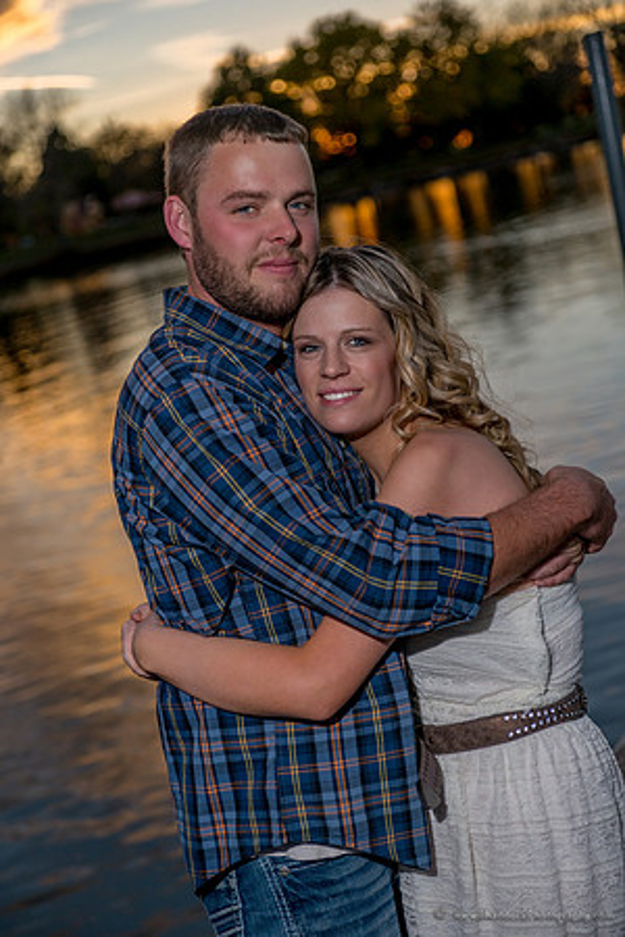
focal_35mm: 55
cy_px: 468
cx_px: 312
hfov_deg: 24.6
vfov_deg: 36.2
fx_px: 1432
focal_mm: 55
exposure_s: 1/800
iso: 250
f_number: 2.8
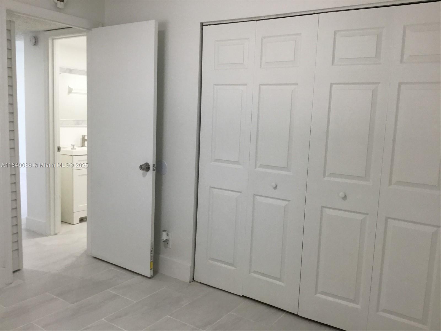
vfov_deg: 45.4
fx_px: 395
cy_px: 166
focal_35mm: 31
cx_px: 220
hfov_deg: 58.4
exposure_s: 1/30
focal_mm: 3.3
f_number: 2.4
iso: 40
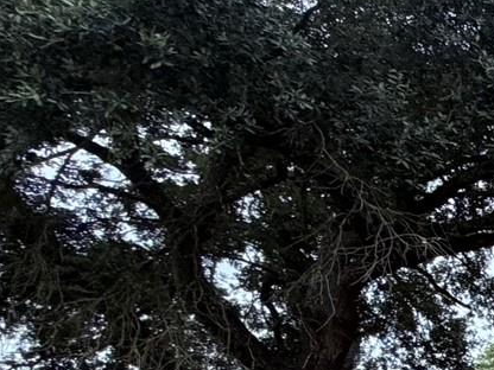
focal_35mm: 69
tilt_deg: +1.7
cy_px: 538
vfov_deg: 19.0
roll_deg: -0.1
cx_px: 1081
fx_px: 985
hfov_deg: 16.9
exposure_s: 1/121
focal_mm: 2.22
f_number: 2.2
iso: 200
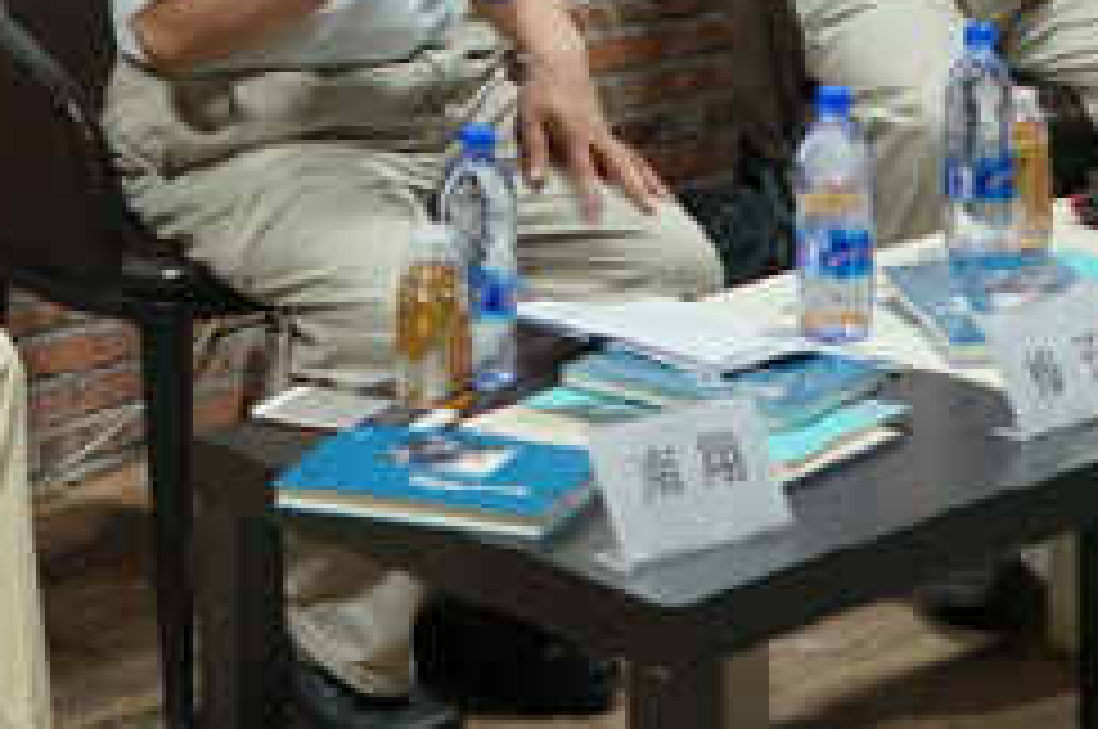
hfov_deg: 18.0
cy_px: -263
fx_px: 3472
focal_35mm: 114
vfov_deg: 11.6
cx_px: 441
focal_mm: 37
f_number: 4
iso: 1250
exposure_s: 1/100
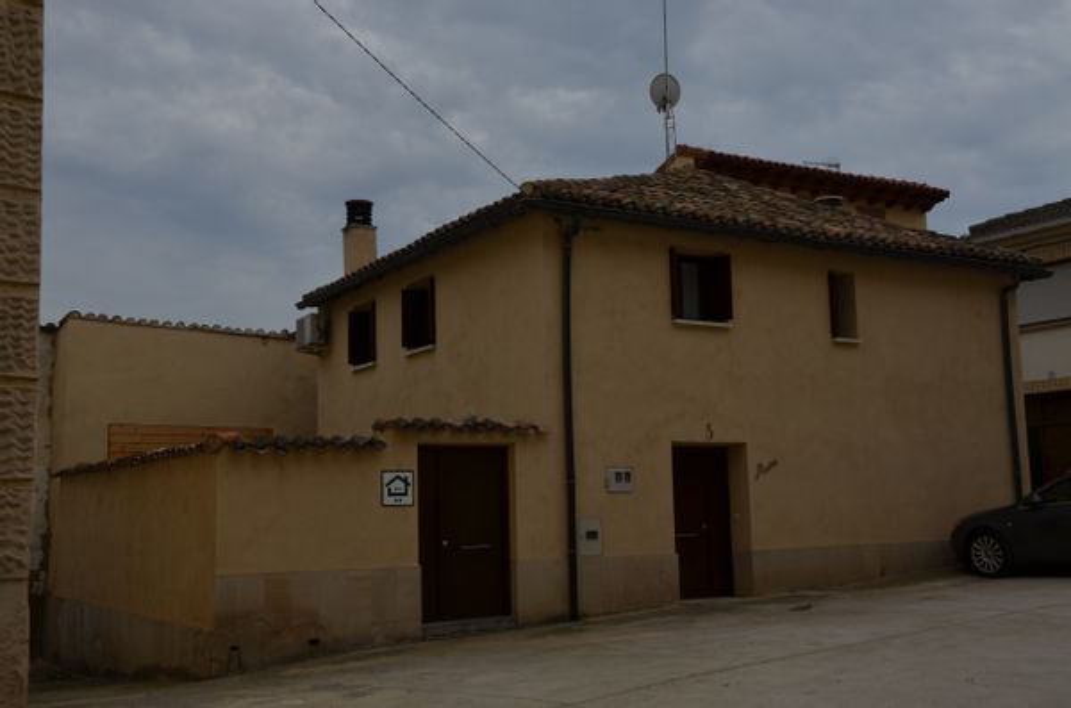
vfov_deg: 34.0
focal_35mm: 39
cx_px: 536
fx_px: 1157
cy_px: 354
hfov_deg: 49.7
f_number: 11
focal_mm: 26
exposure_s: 1/400
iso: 200
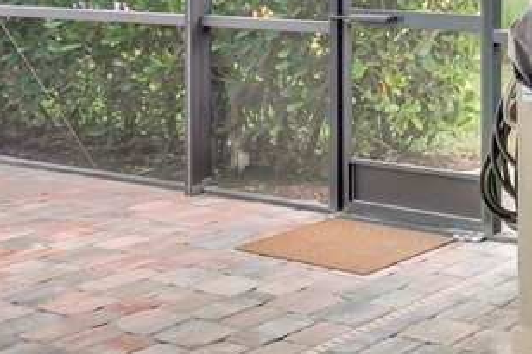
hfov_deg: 23.7
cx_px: 865
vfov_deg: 21.9
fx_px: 886
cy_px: 16
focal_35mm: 60
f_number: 8
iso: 500
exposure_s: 1/40
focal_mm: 17
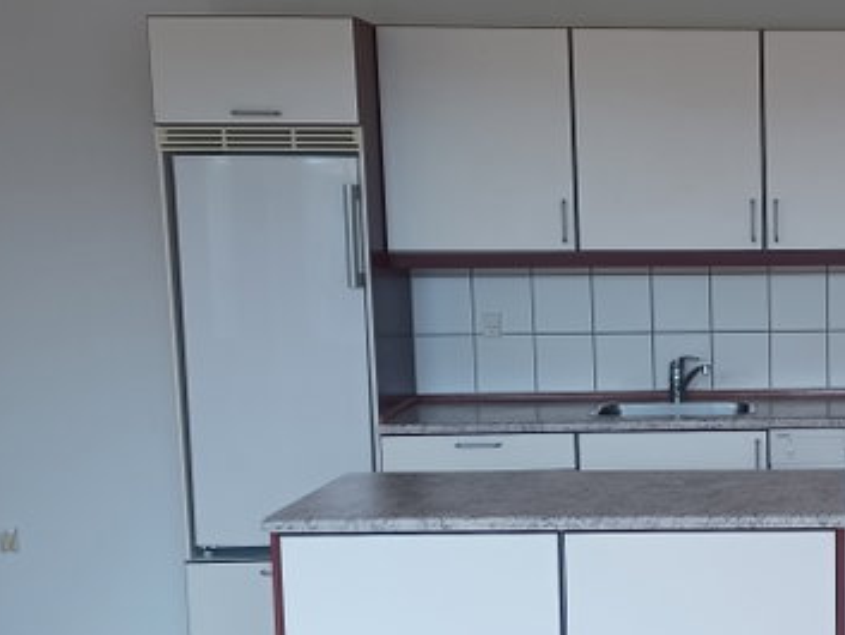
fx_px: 1660
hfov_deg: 27.0
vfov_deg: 21.5
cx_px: 838
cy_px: 434
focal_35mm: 68
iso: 160
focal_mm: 4.6
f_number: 1.8
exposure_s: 1/50
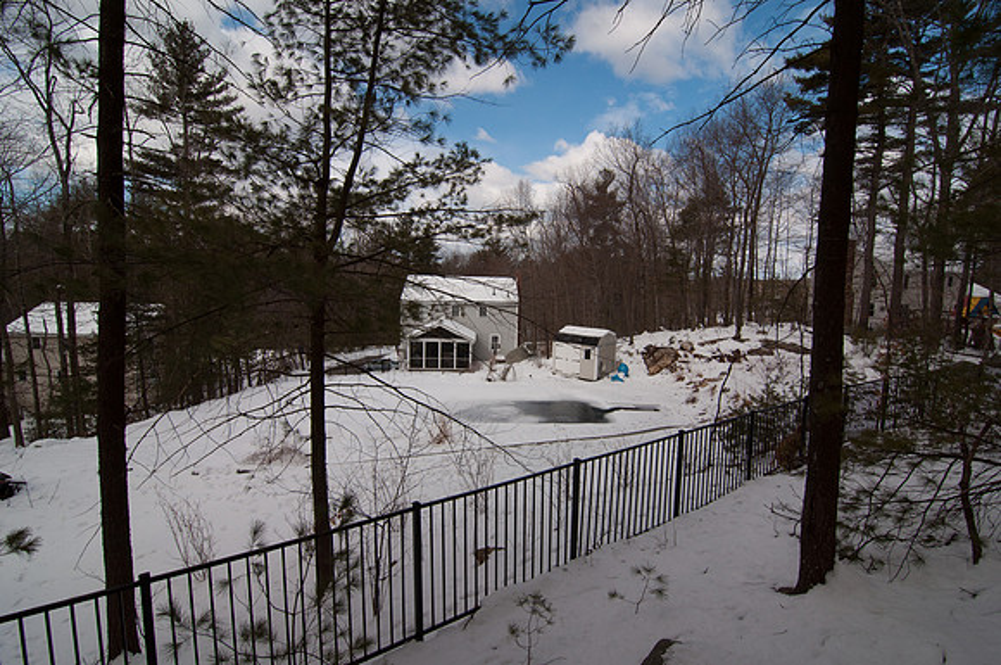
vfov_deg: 71.9
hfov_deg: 95.1
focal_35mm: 16
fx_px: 458
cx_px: 500
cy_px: 332
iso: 200
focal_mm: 11
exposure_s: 1/320
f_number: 10
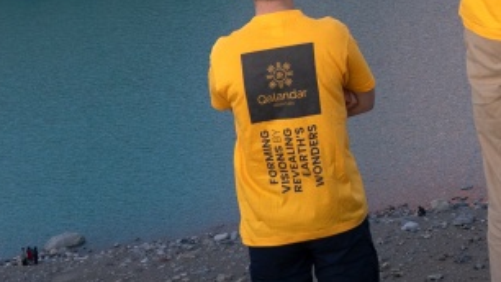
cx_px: 640
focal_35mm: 115
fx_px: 1527
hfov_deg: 17.5
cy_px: -258
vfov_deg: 9.9
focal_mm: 24
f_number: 4
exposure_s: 1/160
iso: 500
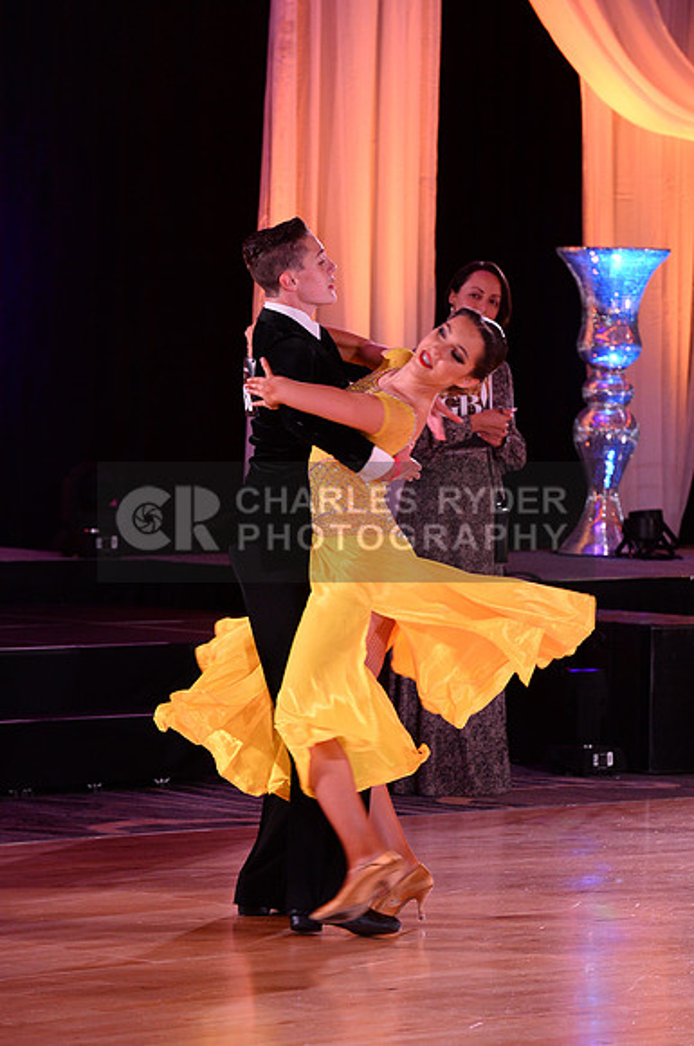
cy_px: 523
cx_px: 347
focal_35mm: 190
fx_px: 5510
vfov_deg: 10.8
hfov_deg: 7.2
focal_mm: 190
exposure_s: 1/250
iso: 4000
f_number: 5.6
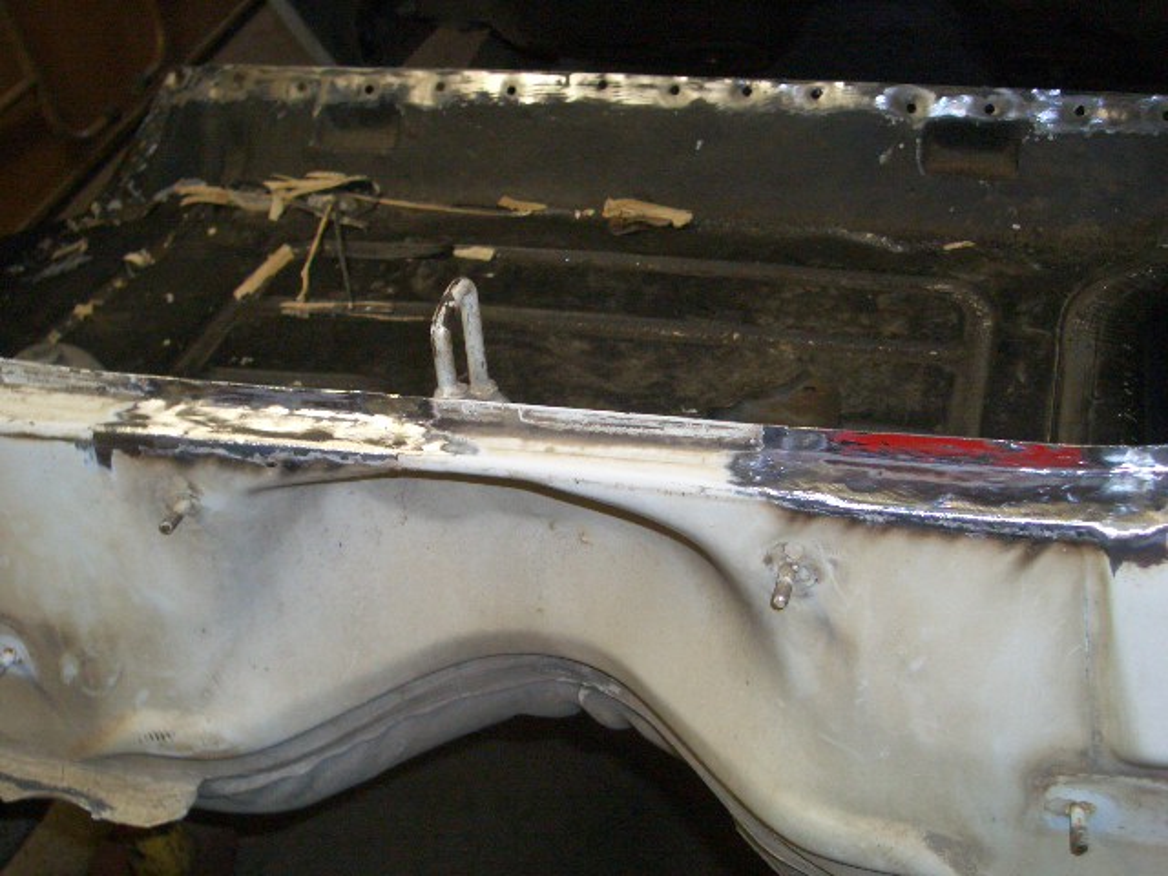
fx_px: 1653
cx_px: 584
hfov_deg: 38.9
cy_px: 438
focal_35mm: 49
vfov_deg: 29.7
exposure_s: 1/60
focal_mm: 8.2
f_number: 3.1
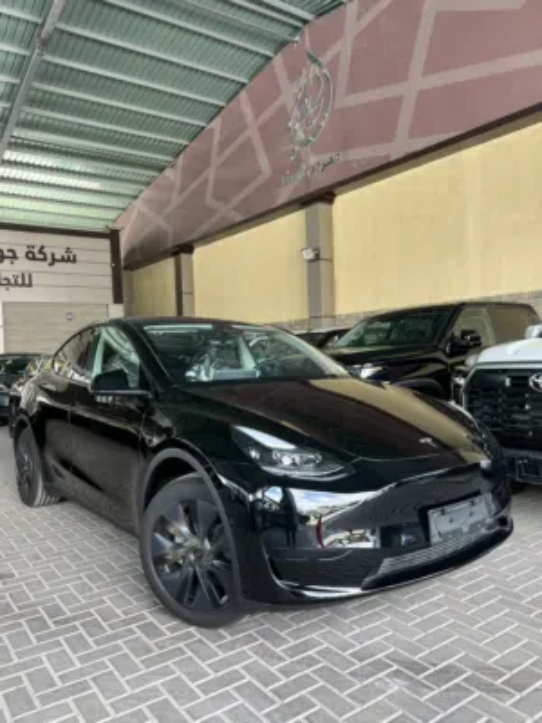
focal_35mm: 26
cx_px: 271
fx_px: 543
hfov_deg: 53.1
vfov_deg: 67.3
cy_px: 362
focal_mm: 5.7
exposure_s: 1/121
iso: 40
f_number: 1.5
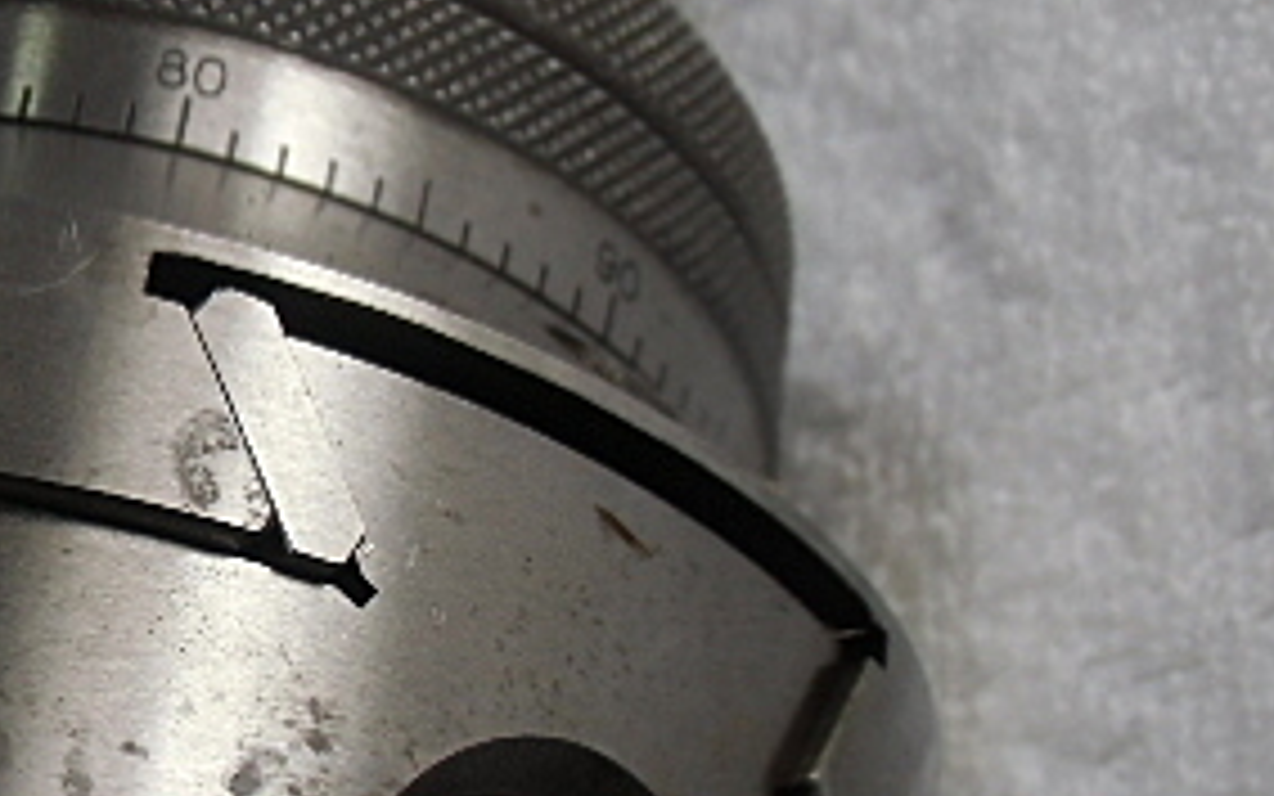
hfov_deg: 25.5
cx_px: 171
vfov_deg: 16.4
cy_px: 648
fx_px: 2743
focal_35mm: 79
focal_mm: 5.93
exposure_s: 1/60
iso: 200
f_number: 3.7
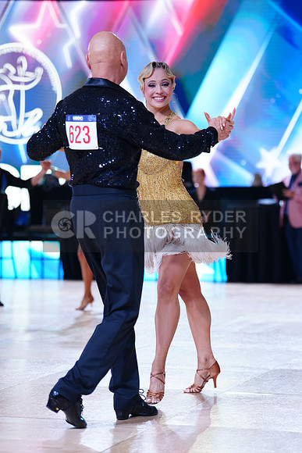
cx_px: 151
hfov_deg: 12.7
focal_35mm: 108
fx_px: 1358
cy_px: 226
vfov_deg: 18.9
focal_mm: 108
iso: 640
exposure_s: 1/400
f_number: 2.8
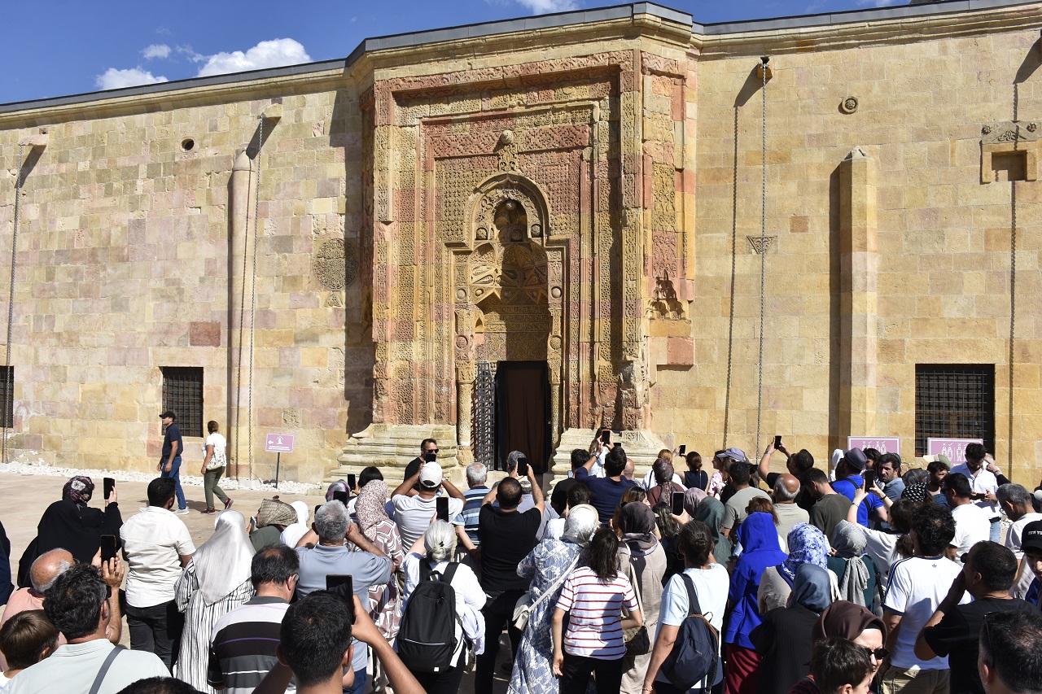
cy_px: 347
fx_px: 868
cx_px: 521
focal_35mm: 30
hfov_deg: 61.9
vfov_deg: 43.6
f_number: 8
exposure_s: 1/500
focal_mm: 20
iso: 140
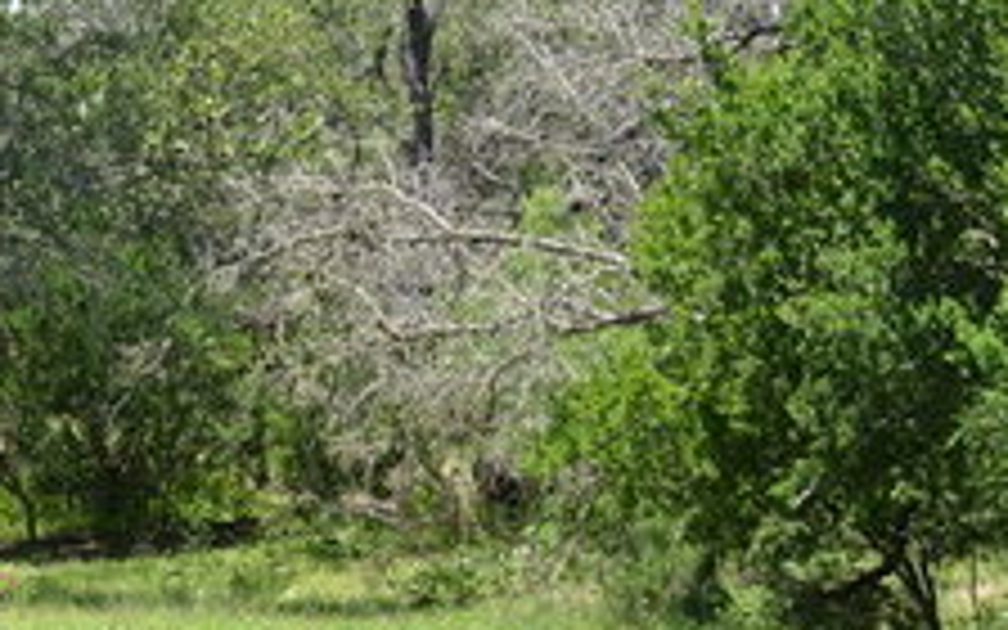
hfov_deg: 10.8
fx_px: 5279
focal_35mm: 192
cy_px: 205
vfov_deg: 6.8
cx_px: 18
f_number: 7.1
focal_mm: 55
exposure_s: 1/200
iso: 125
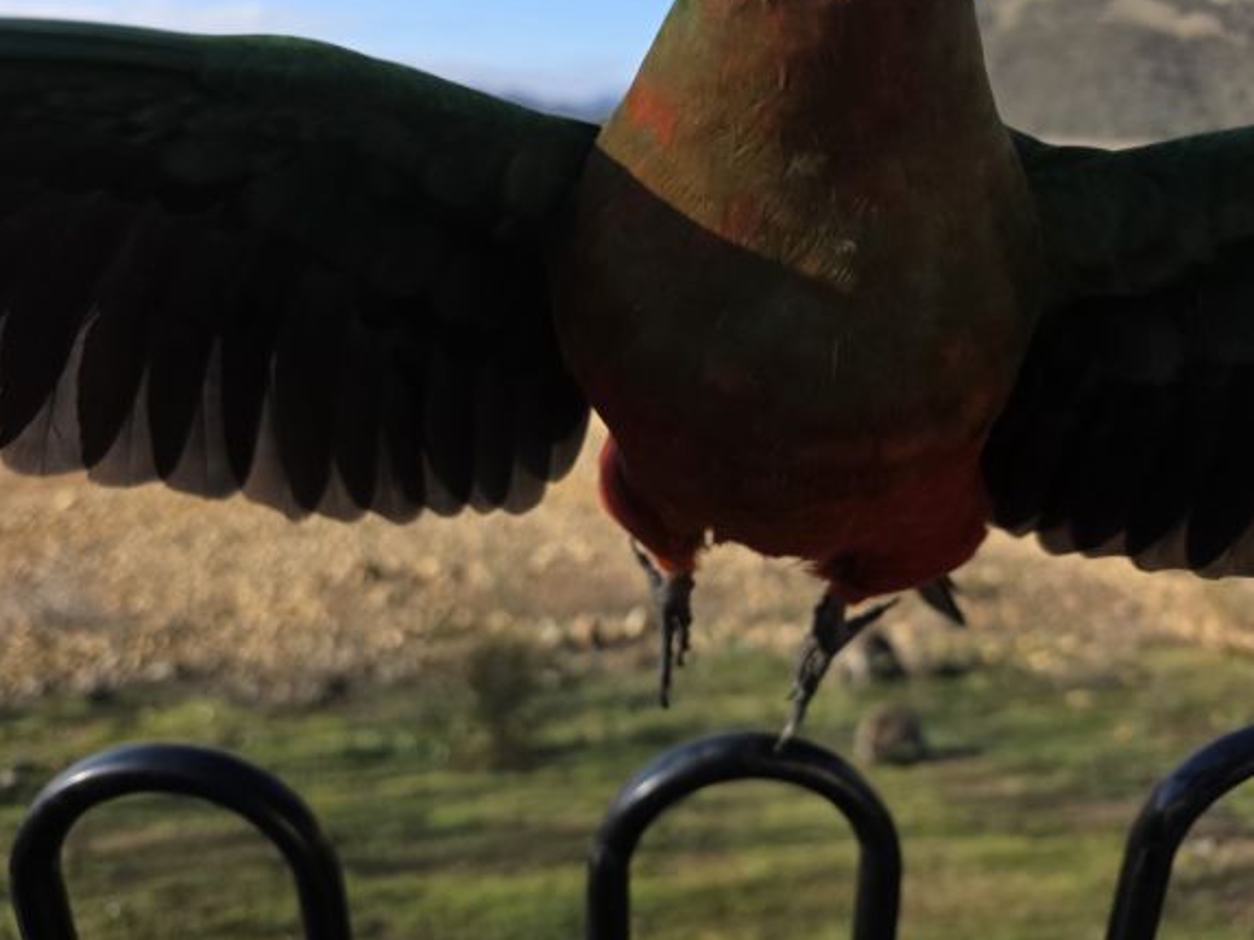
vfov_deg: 56.8
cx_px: 635
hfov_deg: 71.6
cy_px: 458
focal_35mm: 24
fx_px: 869
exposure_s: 1/2151
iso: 80
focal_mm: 6.3
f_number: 1.7
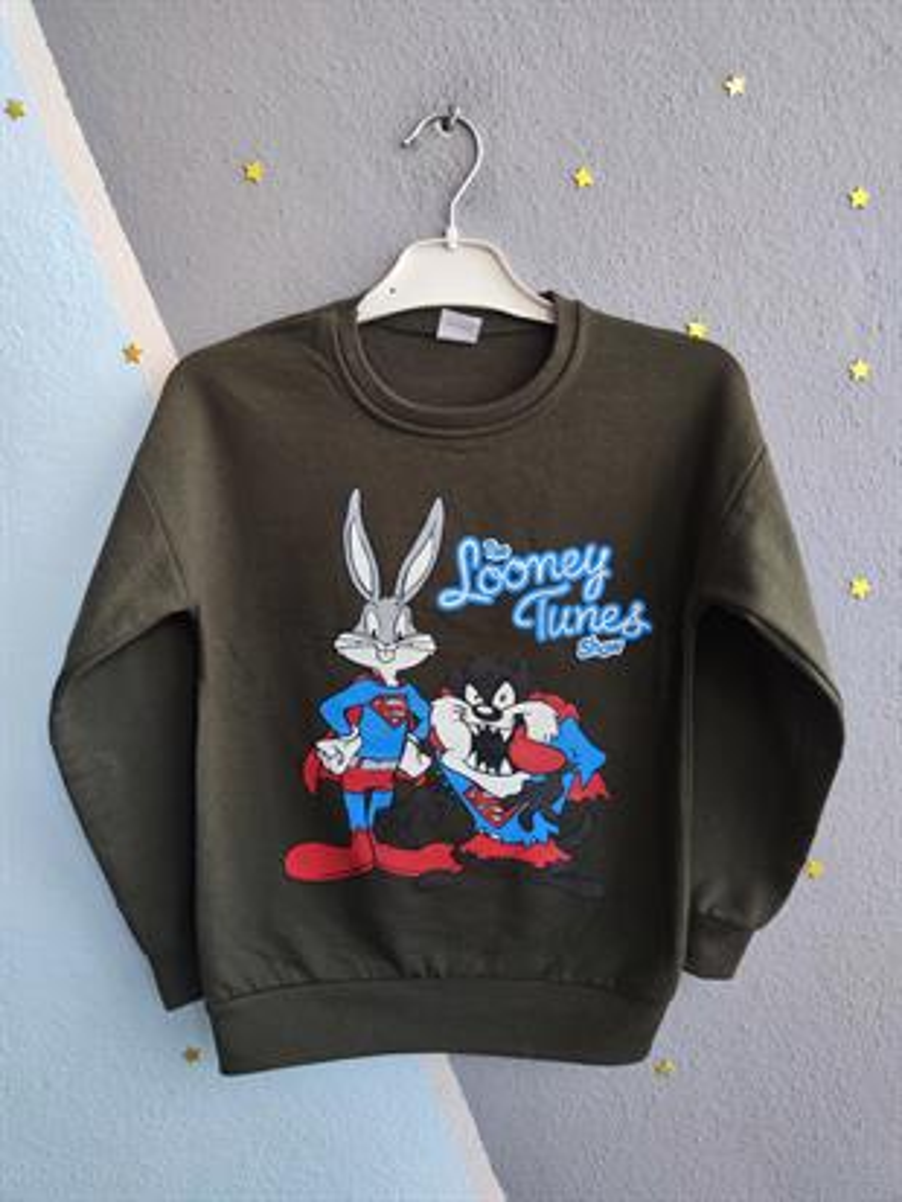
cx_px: 451
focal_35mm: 24
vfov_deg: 71.6
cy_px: 601
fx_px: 833
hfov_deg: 56.8
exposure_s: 1/109
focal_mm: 5.59
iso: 1122
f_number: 1.88
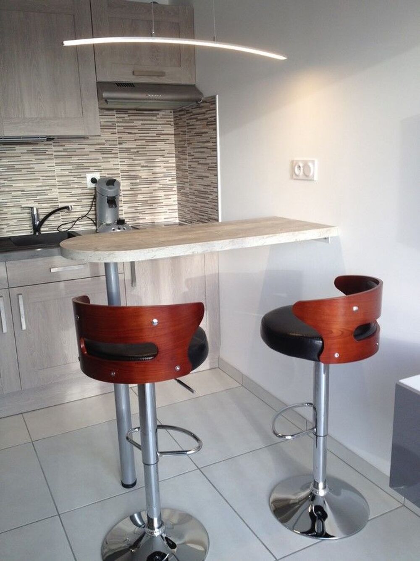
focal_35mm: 35
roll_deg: +1.3
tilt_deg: -13.5
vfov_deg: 52.6
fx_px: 566
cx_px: 210
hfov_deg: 40.7
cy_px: 280
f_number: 2.4
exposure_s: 1/120
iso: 50
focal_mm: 4.28
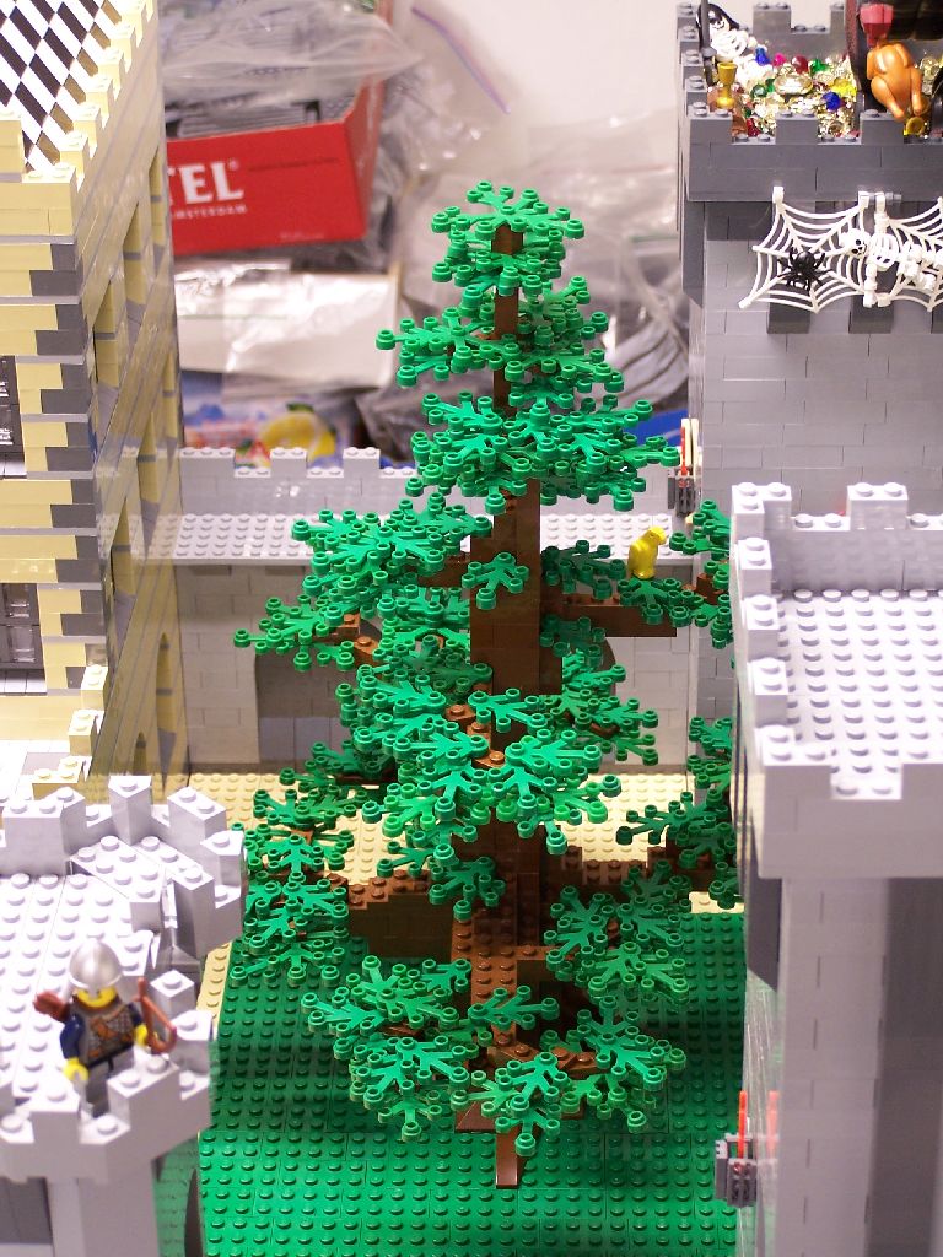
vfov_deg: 26.0
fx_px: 2724
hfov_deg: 19.6
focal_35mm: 75
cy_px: 628
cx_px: 472
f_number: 3.2
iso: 80
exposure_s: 1/3
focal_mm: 12.4
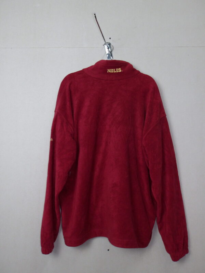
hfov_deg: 51.4
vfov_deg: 65.3
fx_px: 213
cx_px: 102
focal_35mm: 27
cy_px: 136
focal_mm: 4.9
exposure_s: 1/60
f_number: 3
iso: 200
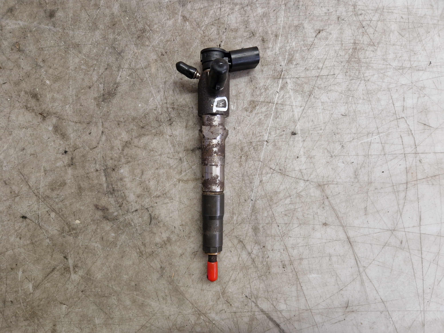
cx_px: 222
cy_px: 166
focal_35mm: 23
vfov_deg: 58.9
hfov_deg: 73.9
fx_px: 295
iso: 100
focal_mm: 5.4
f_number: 1.8
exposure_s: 1/100
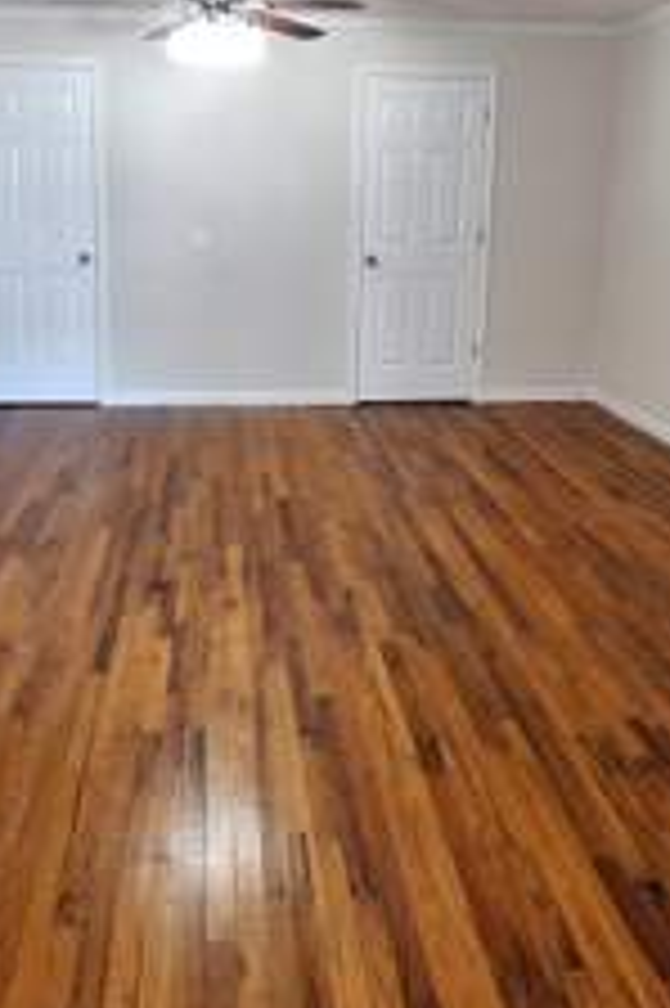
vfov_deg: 62.3
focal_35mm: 29
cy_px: 344
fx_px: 811
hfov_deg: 44.9
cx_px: 310
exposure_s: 1/24
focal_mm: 1.74
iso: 200
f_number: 2.2
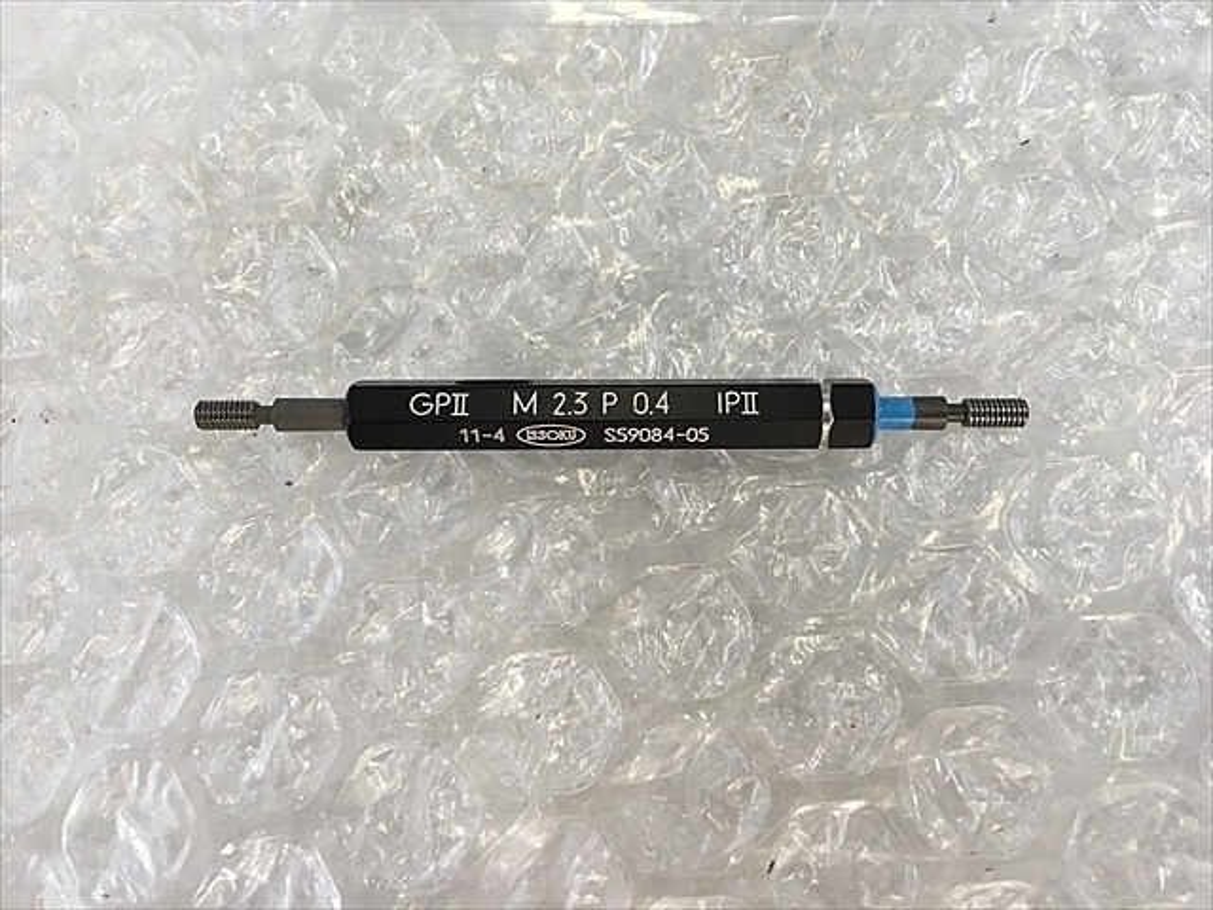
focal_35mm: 29
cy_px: 455
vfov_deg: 48.2
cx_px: 606
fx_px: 1016
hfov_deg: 61.7
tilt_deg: -82.9
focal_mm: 4.15
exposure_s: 1/40
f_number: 2.2
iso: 25
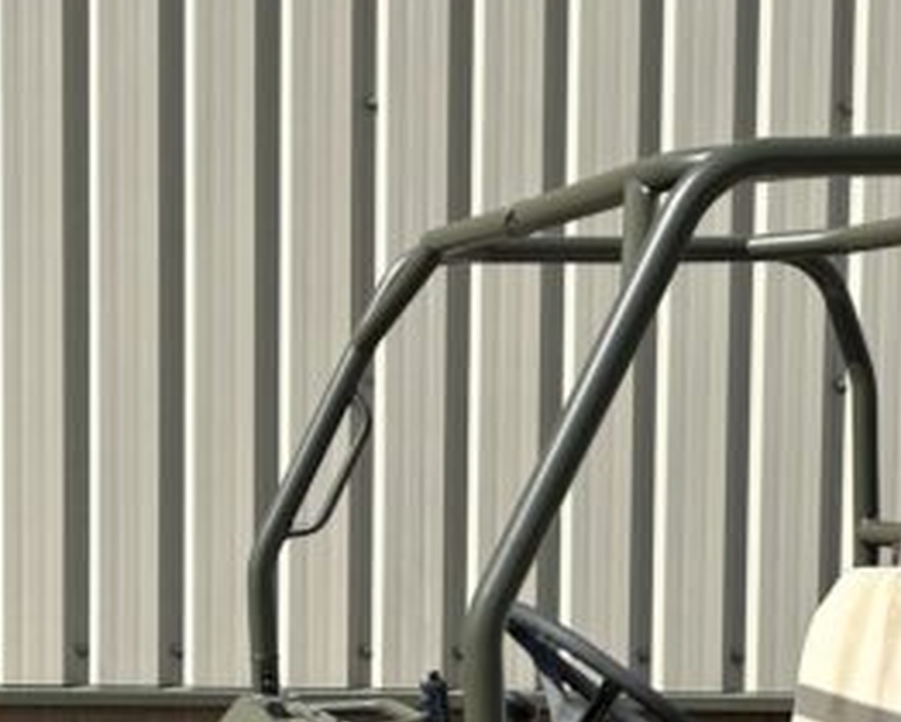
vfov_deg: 15.4
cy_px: 615
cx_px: 502
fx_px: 2642
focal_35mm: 99
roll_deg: -1.1
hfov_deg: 19.3
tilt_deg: -2.1
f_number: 1.5
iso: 50
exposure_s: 1/5076
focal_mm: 5.7
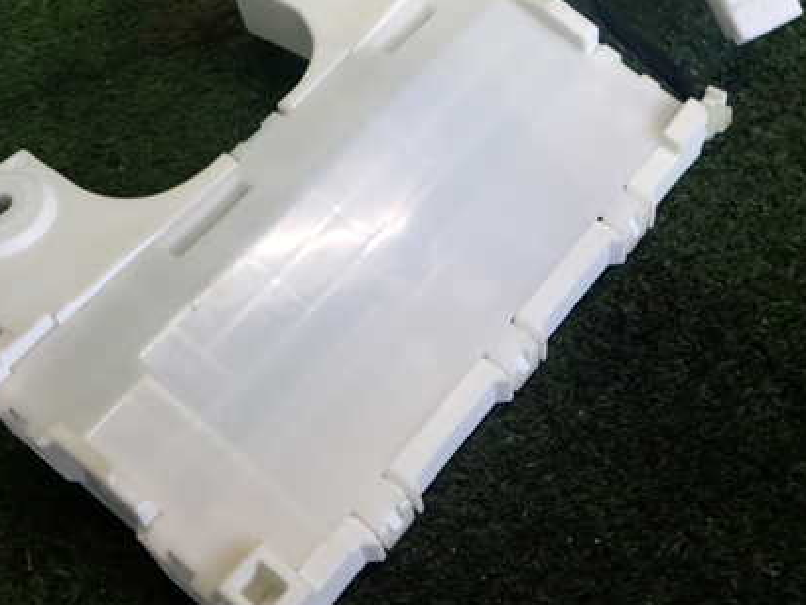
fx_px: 1025
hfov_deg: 42.8
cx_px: 351
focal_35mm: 44
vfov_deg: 32.9
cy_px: 266
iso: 200
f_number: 2.3
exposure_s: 1/80
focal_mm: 5.4
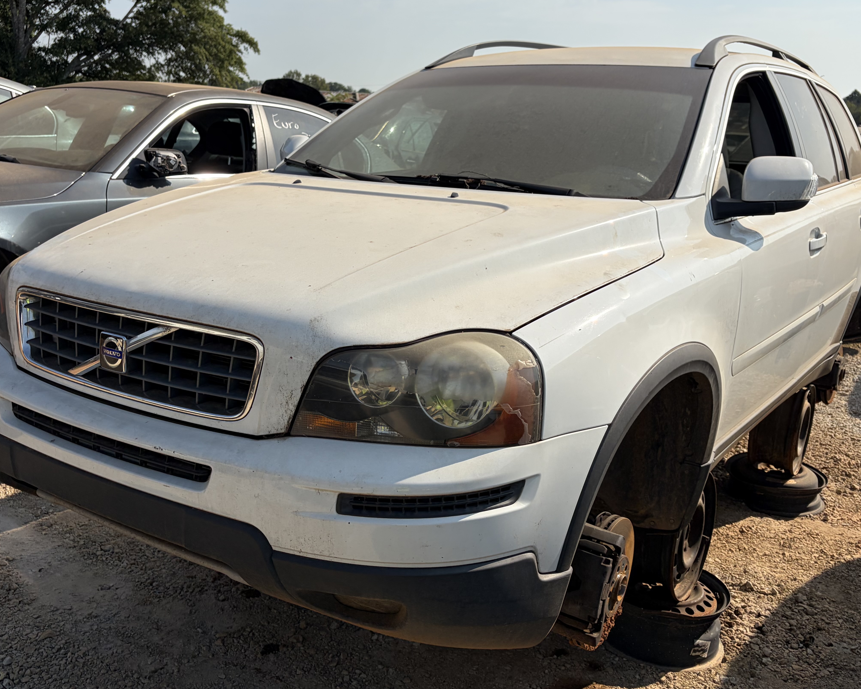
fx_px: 917
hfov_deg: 50.2
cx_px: 399
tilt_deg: -9.4
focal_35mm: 36
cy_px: 281
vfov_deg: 41.0
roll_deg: -3.0
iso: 50
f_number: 1.6
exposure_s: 1/6329
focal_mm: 5.96
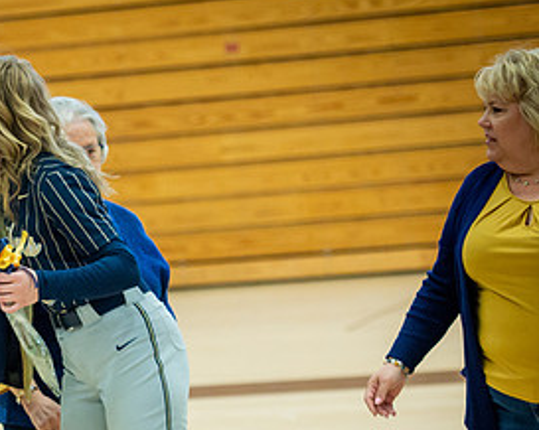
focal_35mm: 261
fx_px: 4161
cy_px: 455
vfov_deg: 5.9
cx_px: -110
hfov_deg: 7.4
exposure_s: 1/200
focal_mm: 100
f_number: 4
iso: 2200
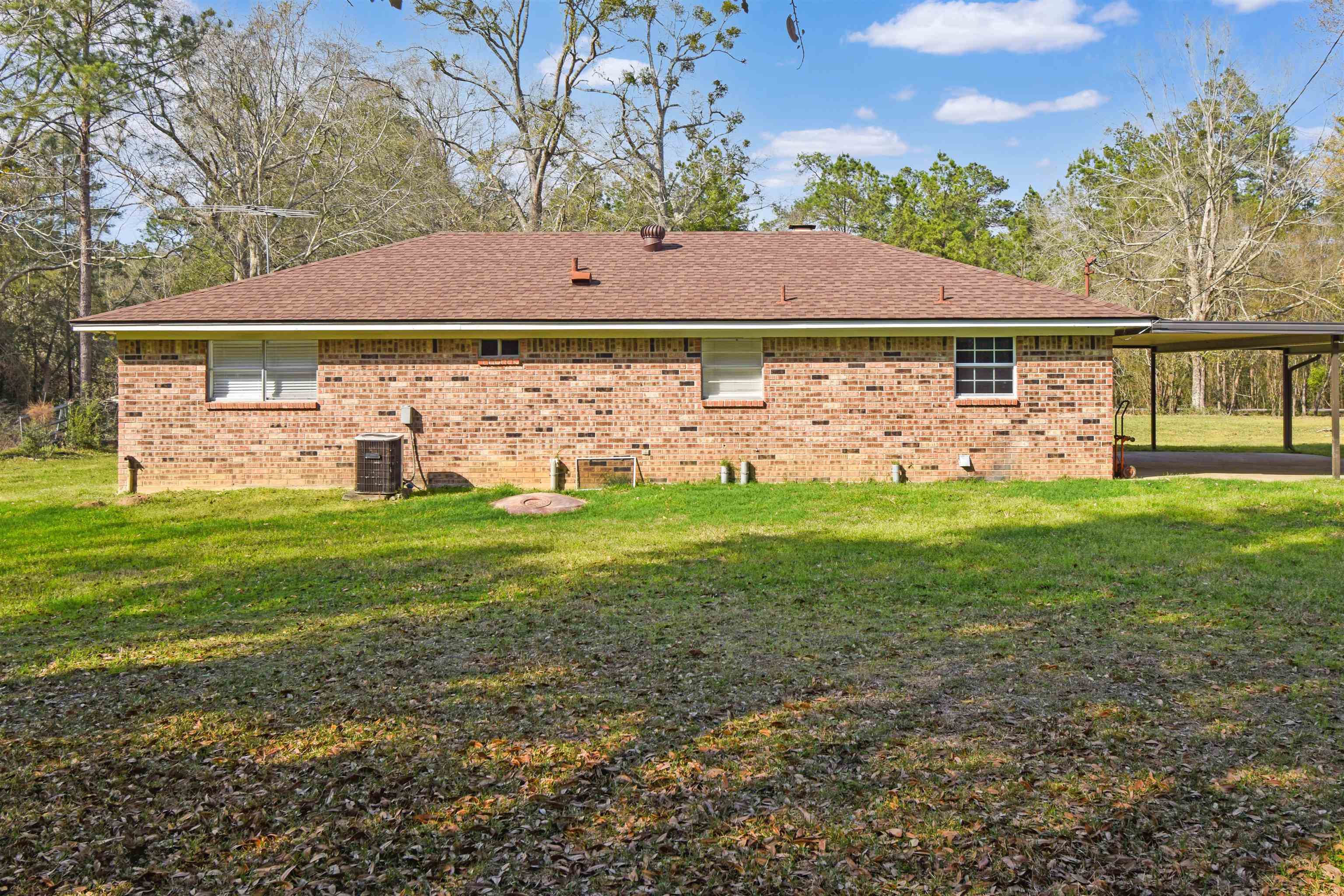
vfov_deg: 43.6
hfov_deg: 61.9
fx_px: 1120
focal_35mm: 30
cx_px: 672
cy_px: 448
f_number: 9
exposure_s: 1/200
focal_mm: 20
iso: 100
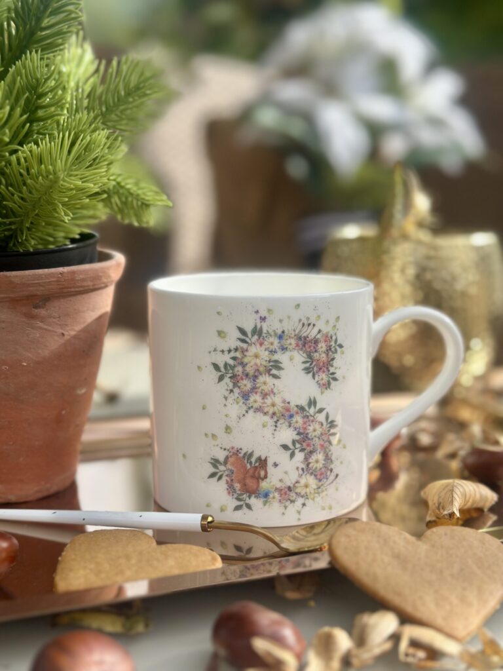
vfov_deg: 39.7
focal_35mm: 48
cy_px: 336
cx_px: 252
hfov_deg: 30.3
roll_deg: +0.1
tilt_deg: -9.6
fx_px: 930
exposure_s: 1/1992
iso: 100
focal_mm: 6.86
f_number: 1.78
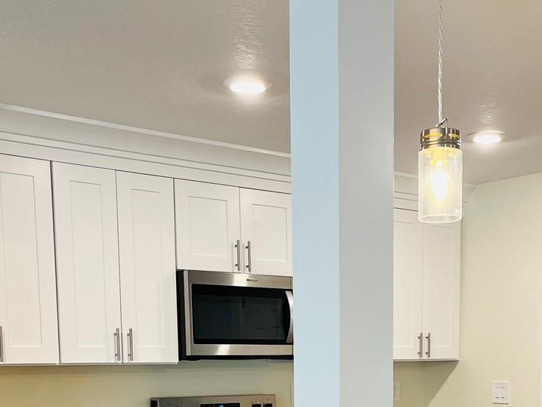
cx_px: 358
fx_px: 908
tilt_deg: -7.2
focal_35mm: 58
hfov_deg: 33.0
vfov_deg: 23.6
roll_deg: +1.2
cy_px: 452
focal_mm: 5.1
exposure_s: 1/60
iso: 64
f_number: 1.6
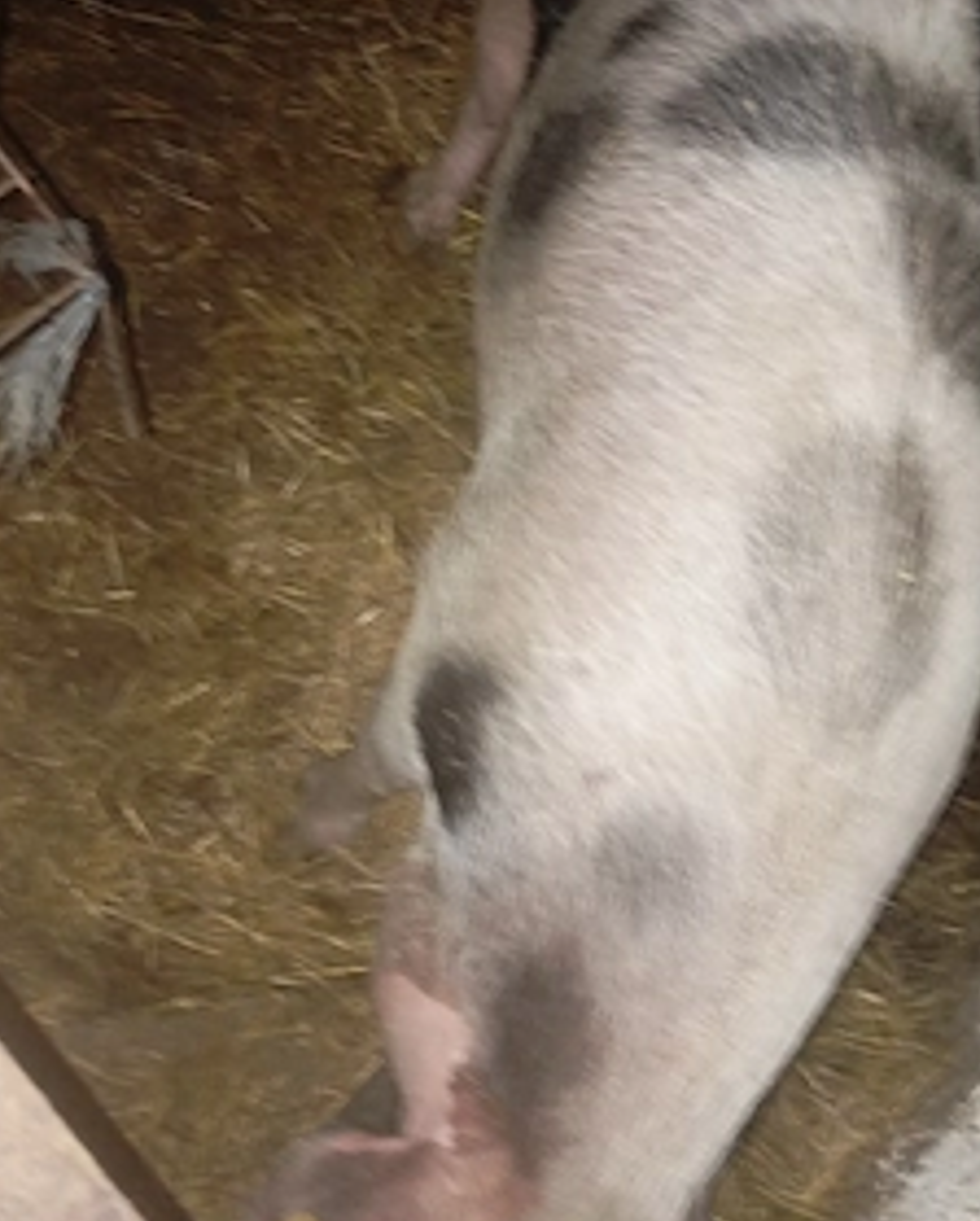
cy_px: 578
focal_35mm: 39
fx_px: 1411
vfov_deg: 46.8
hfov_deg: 37.9
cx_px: 643
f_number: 1.8
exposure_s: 1/10
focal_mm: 4.27
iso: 1925
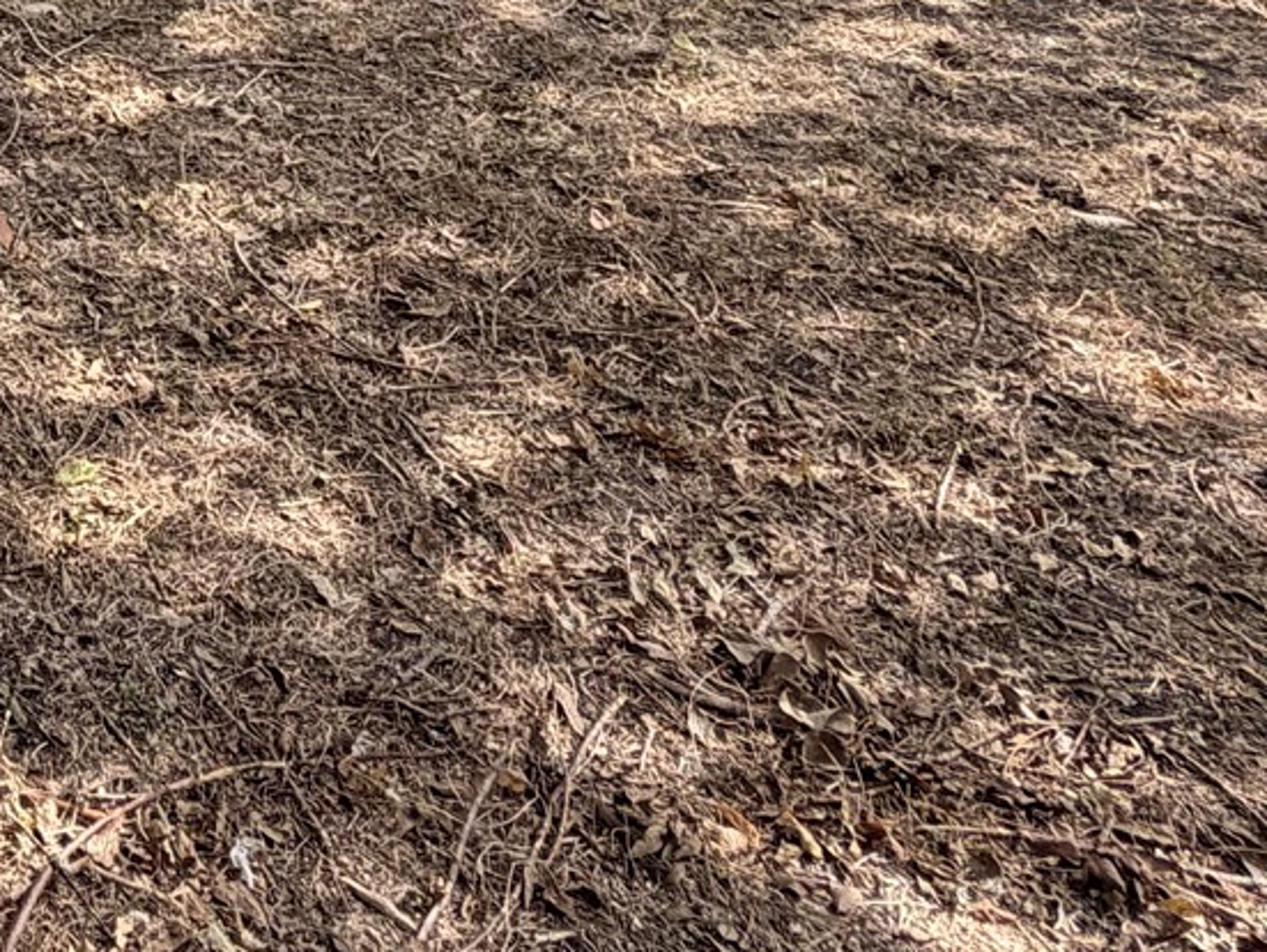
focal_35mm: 52
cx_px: -313
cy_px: -467
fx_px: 1905
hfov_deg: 30.3
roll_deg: +0.6
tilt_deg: -6.0
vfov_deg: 22.9
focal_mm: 2.22
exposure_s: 1/585
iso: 40
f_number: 2.2
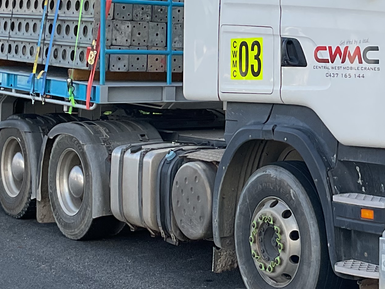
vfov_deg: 15.8
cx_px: 370
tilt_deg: -5.4
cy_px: 66
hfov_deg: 20.5
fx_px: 1034
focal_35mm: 93
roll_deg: +0.2
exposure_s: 1/450
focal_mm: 3
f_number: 1.8
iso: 16
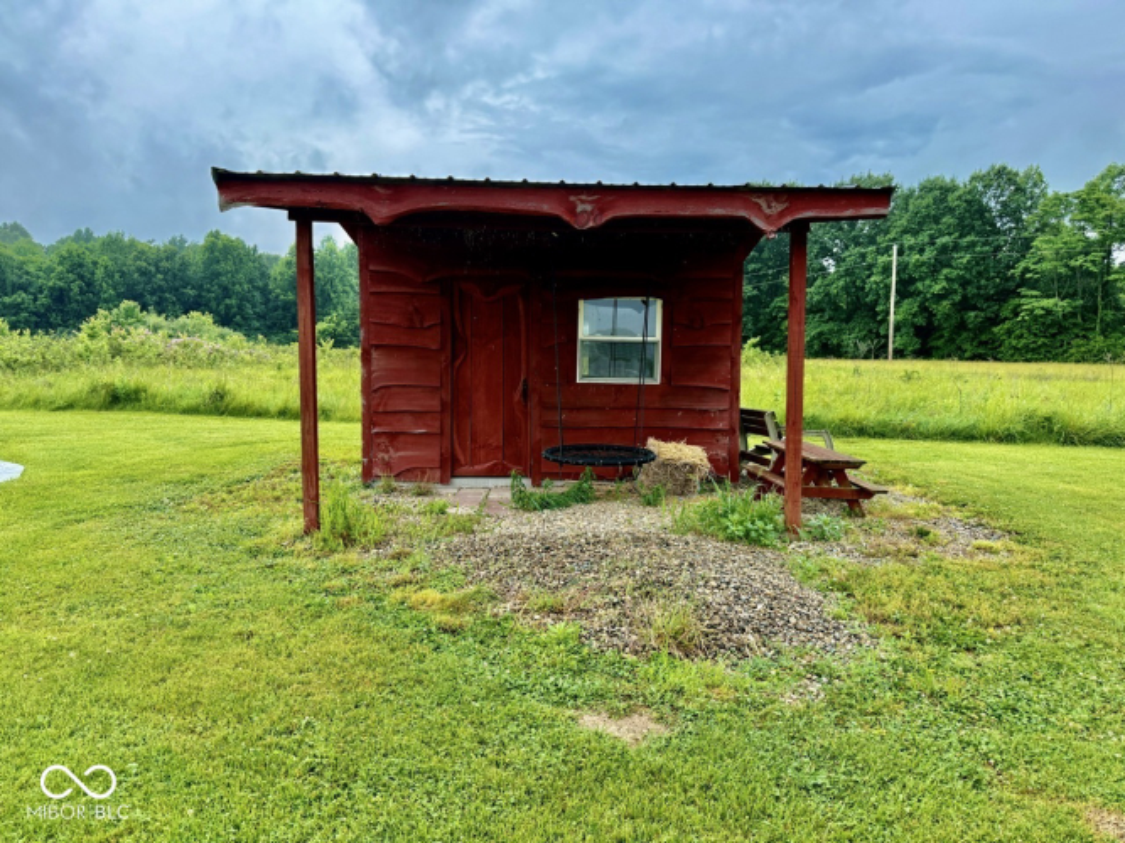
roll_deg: -0.1
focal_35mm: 24
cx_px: 562
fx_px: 780
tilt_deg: -3.8
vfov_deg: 56.8
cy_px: 422
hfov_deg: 71.6
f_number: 1.78
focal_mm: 6.76
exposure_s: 1/1437
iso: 100
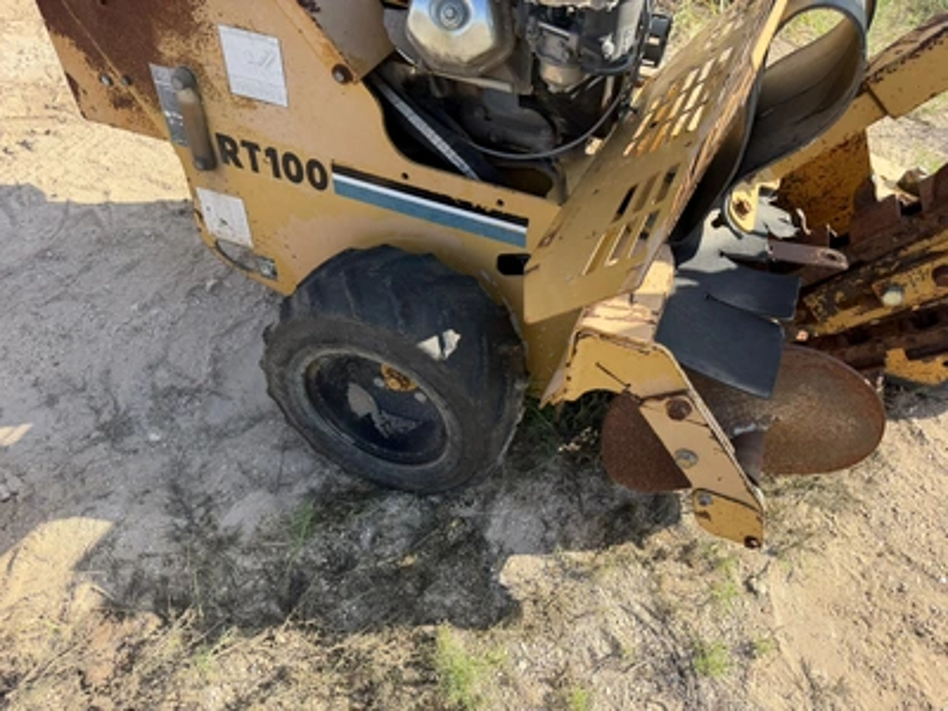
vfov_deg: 56.8
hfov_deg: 71.6
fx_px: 657
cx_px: 474
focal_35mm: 24
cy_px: 356
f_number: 1.78
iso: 100
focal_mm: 6.76
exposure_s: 1/1727
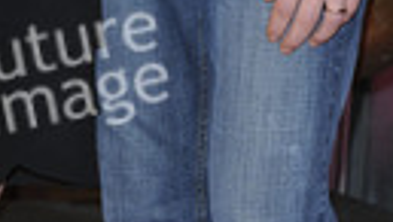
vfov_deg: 2.7
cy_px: -371
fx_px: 4675
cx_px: 102
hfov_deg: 4.8
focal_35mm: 448
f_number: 4.5
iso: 640
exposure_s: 1/200
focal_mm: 92
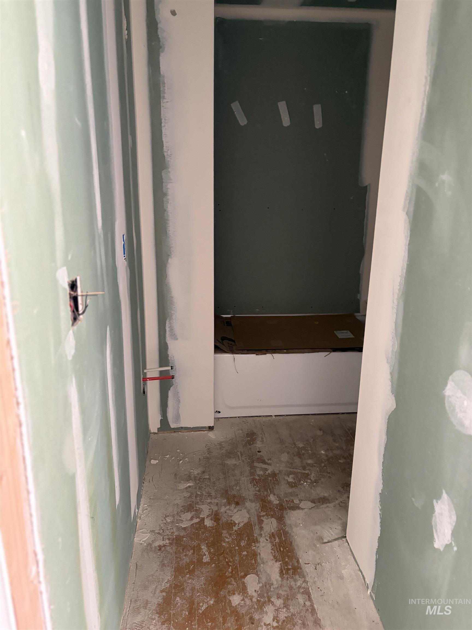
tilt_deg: -14.8
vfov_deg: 67.3
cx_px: 236
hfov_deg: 53.1
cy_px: 315
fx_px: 473
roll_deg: -2.0
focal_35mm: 26
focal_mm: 5.96
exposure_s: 1/47
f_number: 1.6
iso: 500
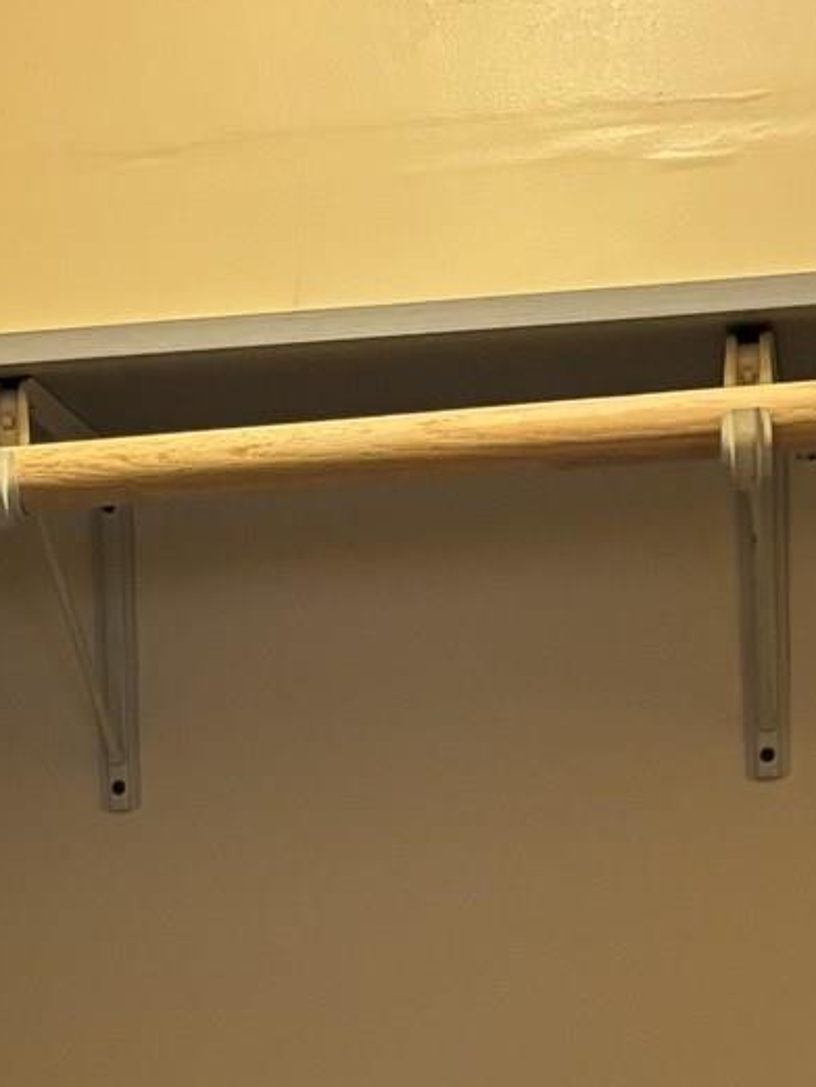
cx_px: 25
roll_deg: +0.9
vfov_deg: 16.0
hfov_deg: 12.7
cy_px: 1511
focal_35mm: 115
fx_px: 3613
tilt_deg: -7.6
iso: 200
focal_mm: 5.96
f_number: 1.6
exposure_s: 1/60
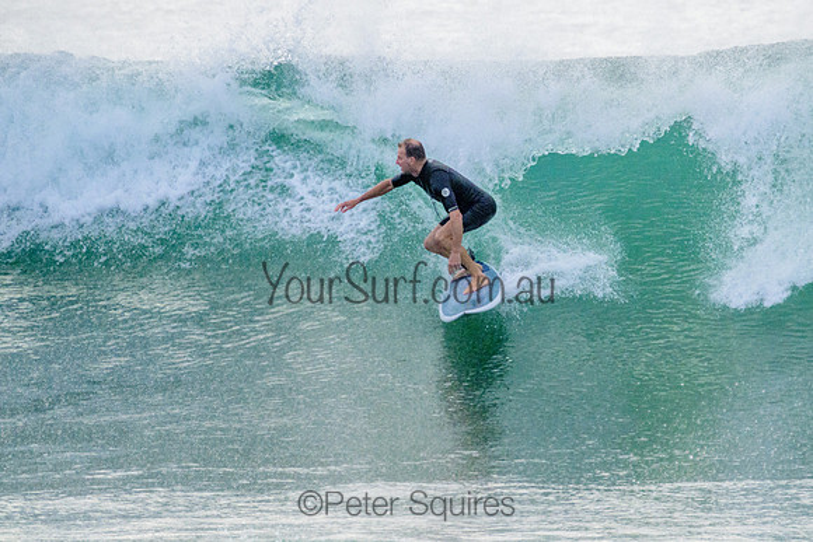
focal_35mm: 1095
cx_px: 556
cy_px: 171
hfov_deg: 1.9
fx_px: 24728
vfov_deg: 1.3
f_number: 11
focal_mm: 800
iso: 1800
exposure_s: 1/2000
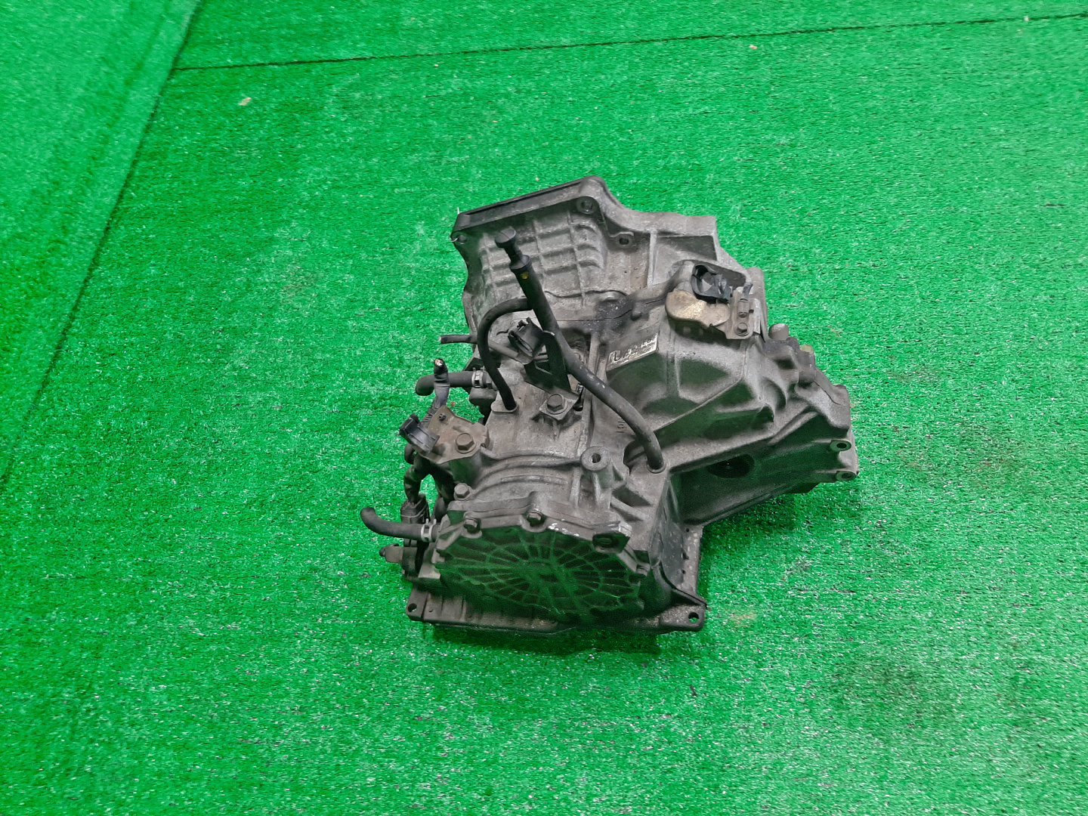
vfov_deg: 53.1
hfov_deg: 67.3
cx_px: 544
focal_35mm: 26
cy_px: 408
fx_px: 817
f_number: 1.7
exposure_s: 1/50
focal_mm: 3.93
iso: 128
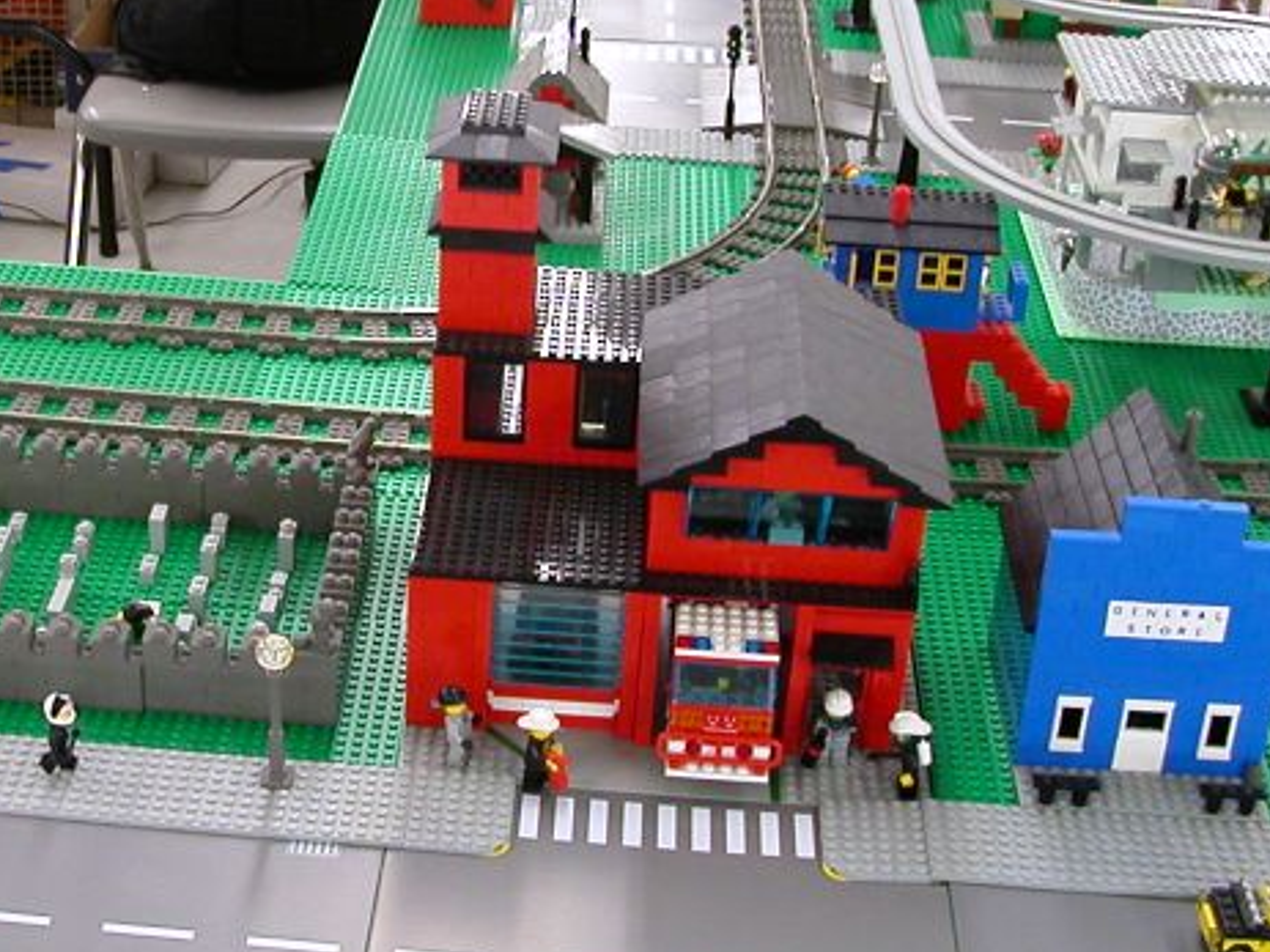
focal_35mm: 64
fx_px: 2347
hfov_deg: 30.0
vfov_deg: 22.9
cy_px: 403
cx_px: 406
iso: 100
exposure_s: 1/10.6
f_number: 2.7
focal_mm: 5.6
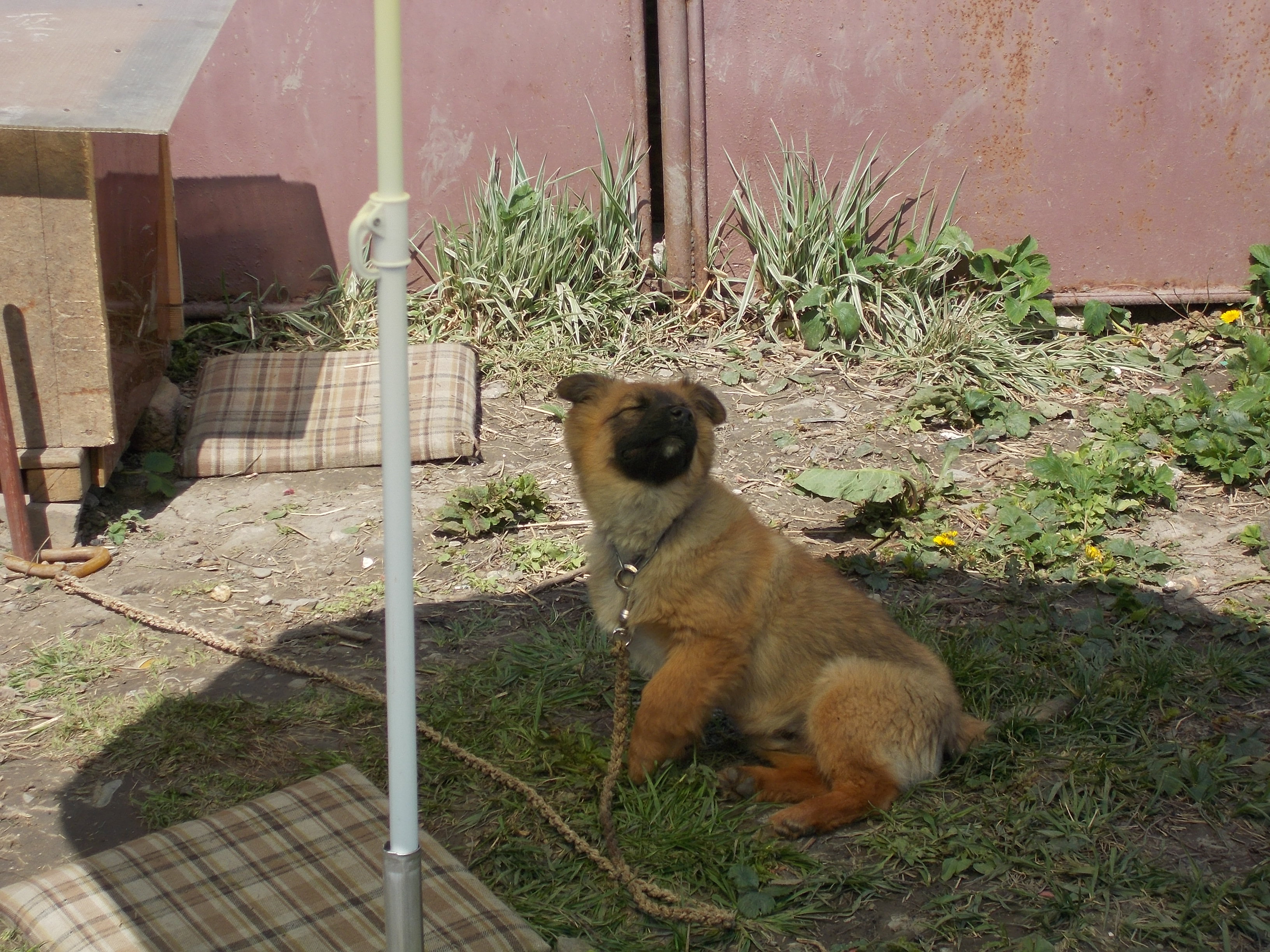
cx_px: 635
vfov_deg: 14.9
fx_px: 3632
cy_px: 476
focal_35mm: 99
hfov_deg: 19.8
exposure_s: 1/320
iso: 80
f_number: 5.5
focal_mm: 17.6
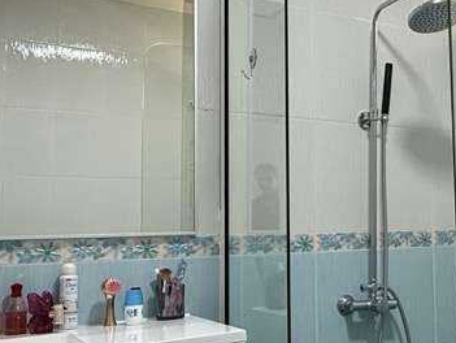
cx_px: 473
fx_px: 673
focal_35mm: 51
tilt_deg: +5.6
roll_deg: +2.0
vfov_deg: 28.6
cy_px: 182
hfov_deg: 33.7
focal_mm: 2.22
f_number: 2.2
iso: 125
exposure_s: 1/99
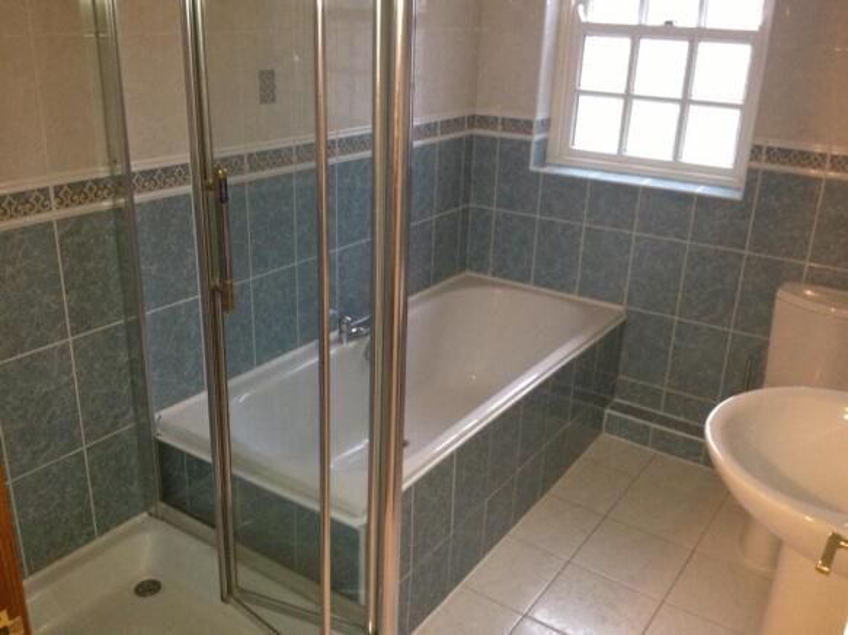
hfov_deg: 52.6
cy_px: 318
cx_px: 424
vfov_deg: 40.7
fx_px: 857
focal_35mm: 35
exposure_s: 1/20
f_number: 2.4
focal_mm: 4.28
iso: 320
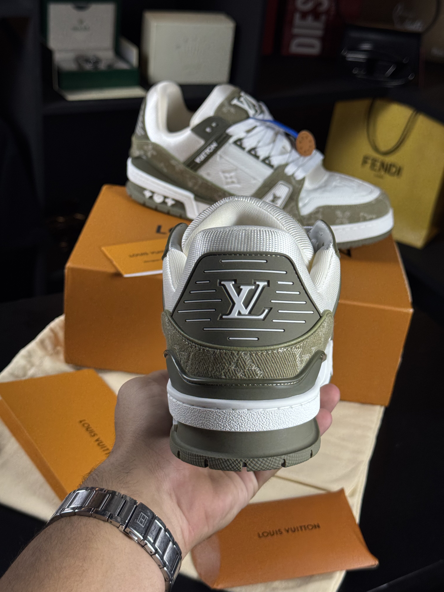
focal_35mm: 48
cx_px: 222
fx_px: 821
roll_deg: -5.5
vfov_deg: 39.7
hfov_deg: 30.3
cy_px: 296
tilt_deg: -31.4
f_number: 1.78
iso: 80
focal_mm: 6.76
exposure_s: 1/120
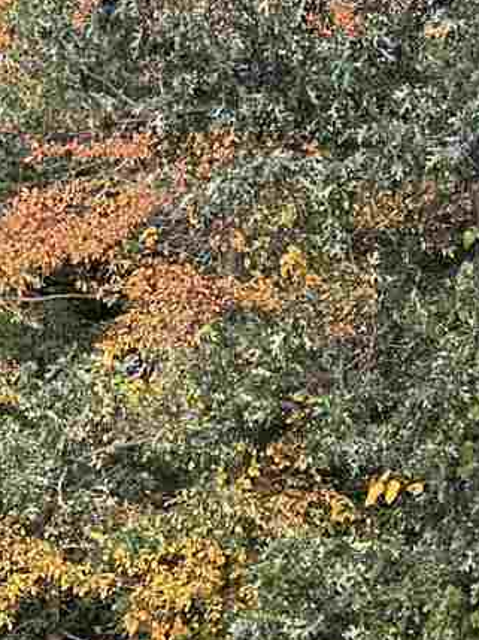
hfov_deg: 8.5
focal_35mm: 172
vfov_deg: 11.4
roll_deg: -0.9
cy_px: 610
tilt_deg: +3.9
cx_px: -76
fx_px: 3178
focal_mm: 6.76
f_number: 1.78
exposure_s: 1/164
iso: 64
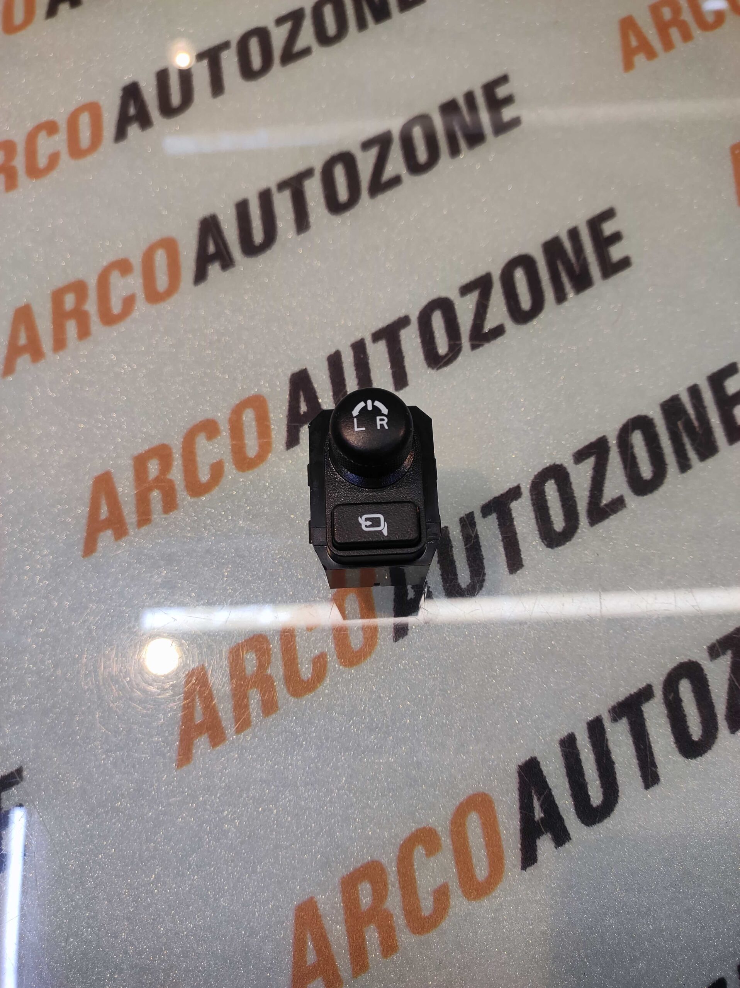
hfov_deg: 74.7
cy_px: 494
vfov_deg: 91.1
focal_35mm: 17
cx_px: 370
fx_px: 485
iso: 111
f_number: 1.79
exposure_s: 1/50
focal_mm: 4.74
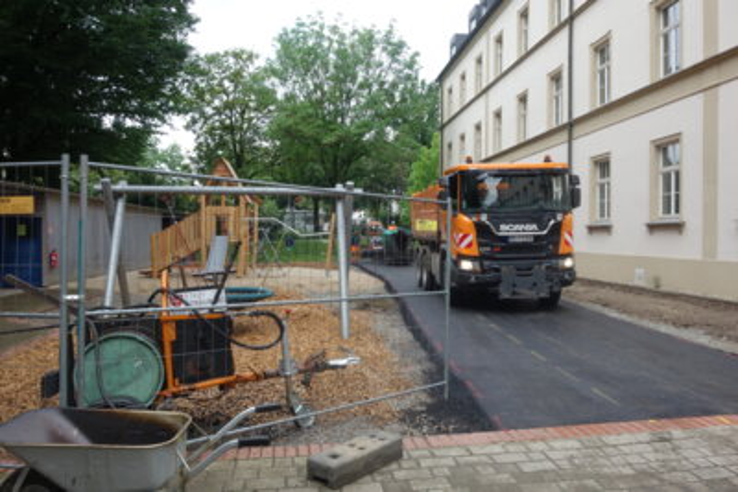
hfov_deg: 65.5
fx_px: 574
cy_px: 246
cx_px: 369
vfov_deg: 46.4
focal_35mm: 28
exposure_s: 1/30
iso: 125
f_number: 11
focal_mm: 10.4
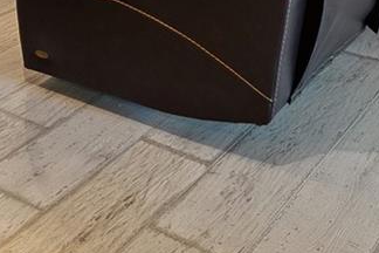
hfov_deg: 25.2
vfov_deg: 13.7
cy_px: -337
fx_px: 779
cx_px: -47
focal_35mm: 74
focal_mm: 10
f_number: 13
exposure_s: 1/1.25
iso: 200
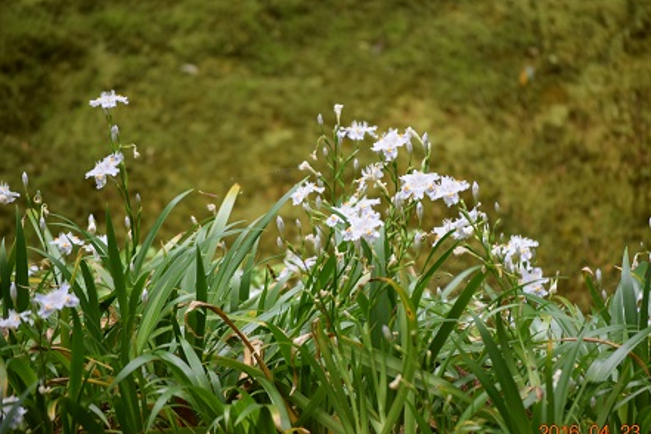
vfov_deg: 6.2
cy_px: 232
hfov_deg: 9.3
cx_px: 353
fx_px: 3988
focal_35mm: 221
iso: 400
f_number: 5.6
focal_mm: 135
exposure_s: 1/125
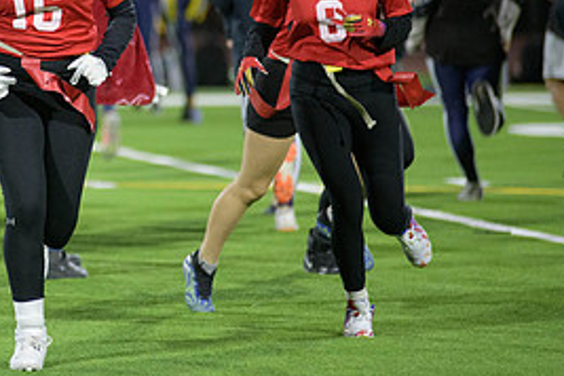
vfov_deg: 3.2
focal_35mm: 434
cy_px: 35
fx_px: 6799
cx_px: 8
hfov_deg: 4.7
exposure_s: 1/640
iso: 4500
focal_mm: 200
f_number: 2.8
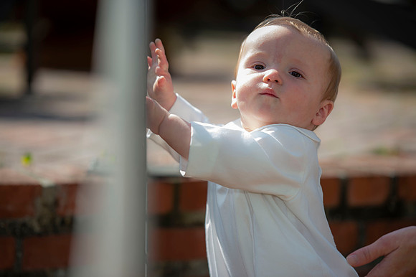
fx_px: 1963
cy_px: 138
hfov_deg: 12.1
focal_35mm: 170
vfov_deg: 8.1
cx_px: 208
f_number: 2.8
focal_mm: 170
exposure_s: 1/400
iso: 50
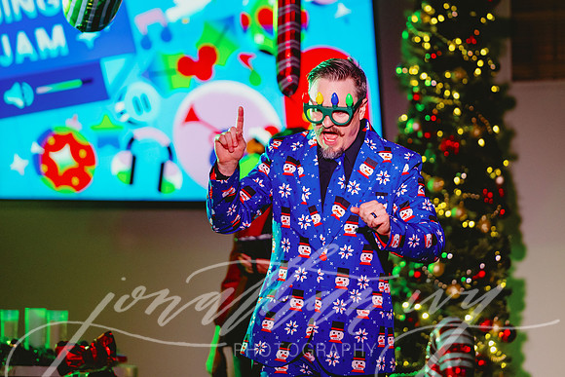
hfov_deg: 8.4
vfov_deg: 5.6
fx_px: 3839
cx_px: 345
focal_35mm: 245
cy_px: 147
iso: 1600
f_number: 2.8
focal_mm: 200
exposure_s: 1/320
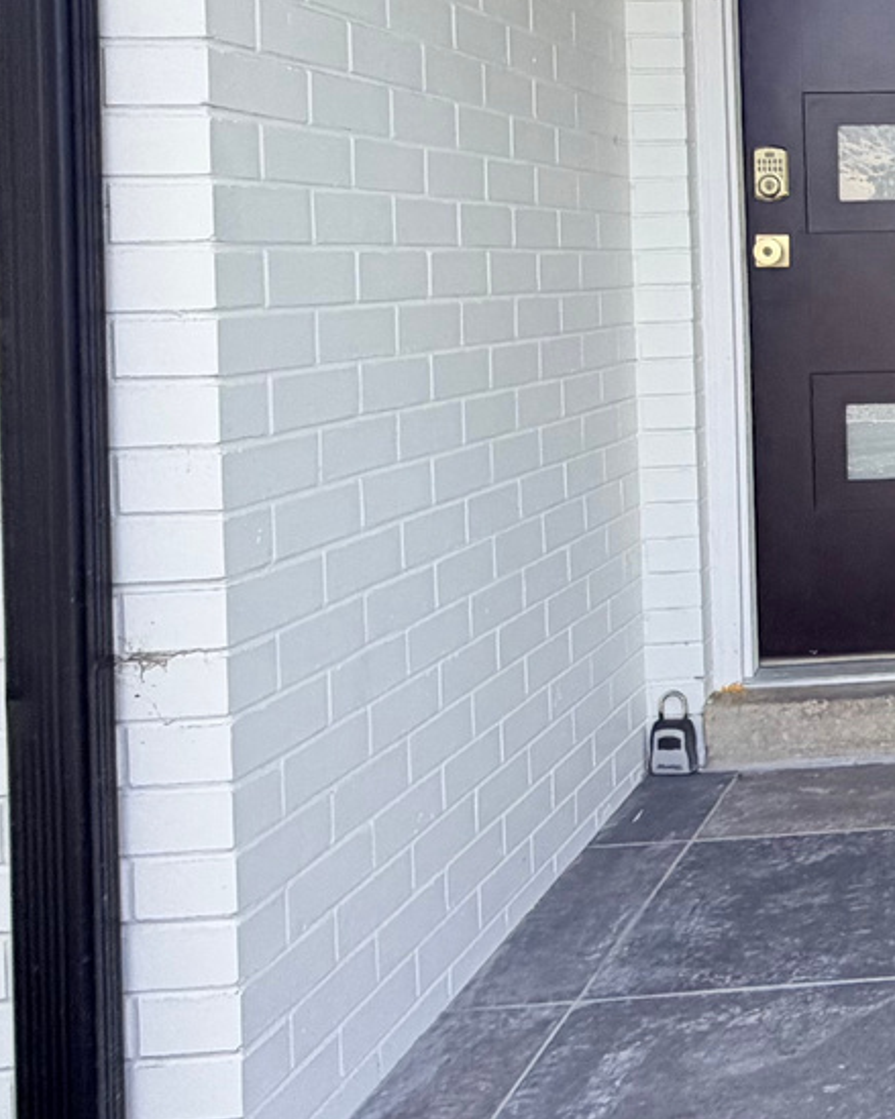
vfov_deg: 35.8
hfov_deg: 23.7
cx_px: 1339
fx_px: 1689
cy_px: 271
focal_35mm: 51
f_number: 2.2
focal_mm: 2.22
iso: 50
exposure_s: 1/502
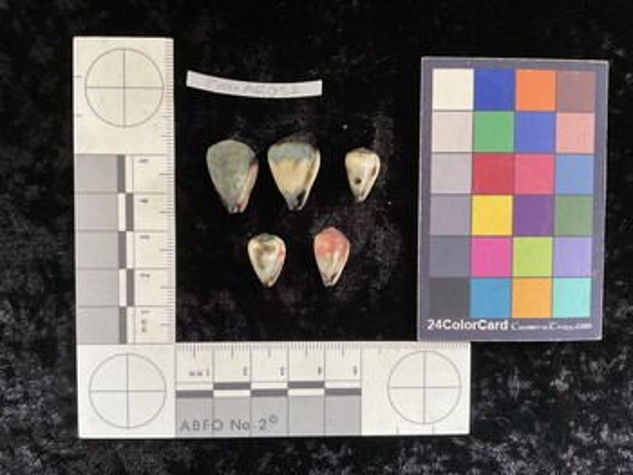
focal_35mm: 29
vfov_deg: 48.3
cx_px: 316
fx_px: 531
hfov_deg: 61.6
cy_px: 238
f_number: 1.8
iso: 160
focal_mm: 3
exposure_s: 1/60
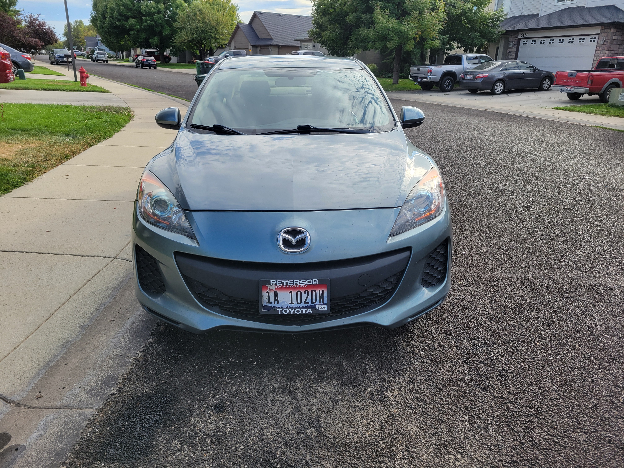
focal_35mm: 26
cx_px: 312
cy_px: 234
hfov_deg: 67.3
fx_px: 469
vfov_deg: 53.1
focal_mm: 5.4
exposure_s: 1/767
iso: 40
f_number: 1.8
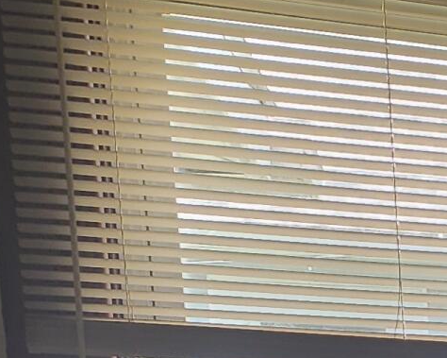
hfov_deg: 10.6
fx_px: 1878
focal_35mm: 142
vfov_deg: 9.9
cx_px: 1236
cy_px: 780
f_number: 1.8
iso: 64
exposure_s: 1/180
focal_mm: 6.4
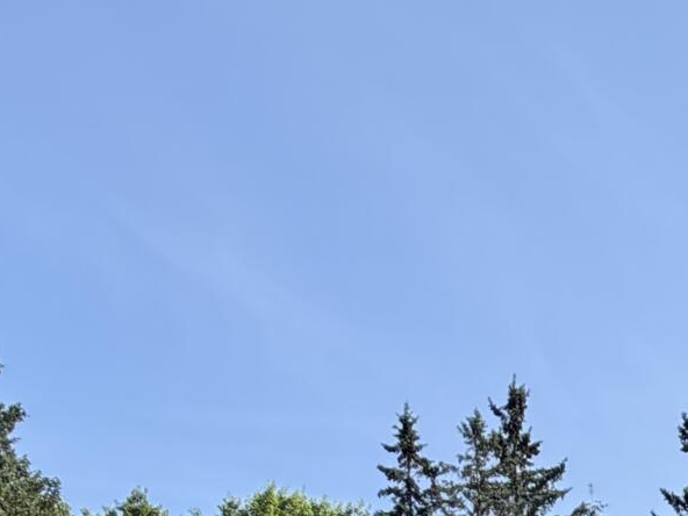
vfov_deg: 15.3
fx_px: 1411
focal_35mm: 71
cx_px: 827
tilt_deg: -2.4
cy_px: 1116
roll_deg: +0.4
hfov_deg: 24.7
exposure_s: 1/770
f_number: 2.2
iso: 32
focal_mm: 2.22
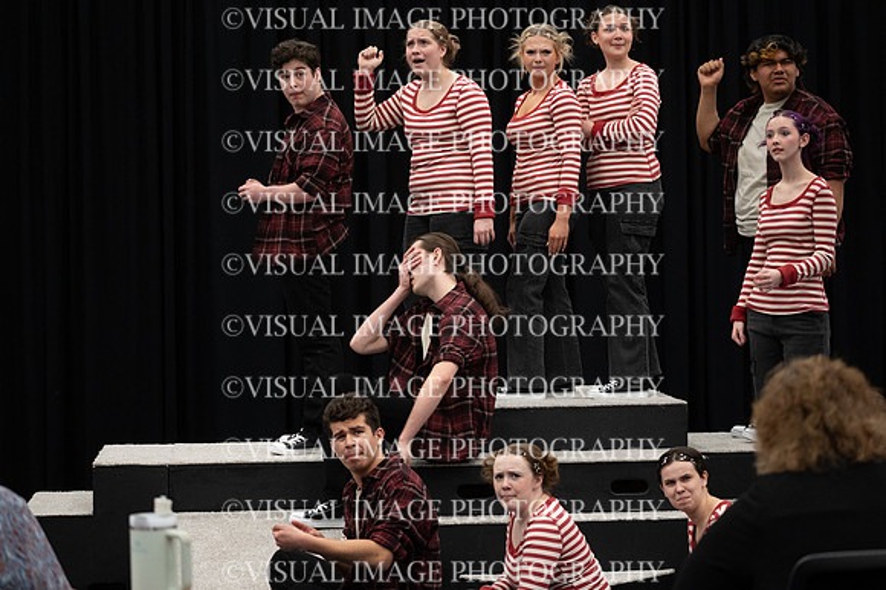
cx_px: 443
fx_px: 2386
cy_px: 295
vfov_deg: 14.1
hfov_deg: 21.0
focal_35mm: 97
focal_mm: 97
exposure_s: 1/160
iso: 5000
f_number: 4.8
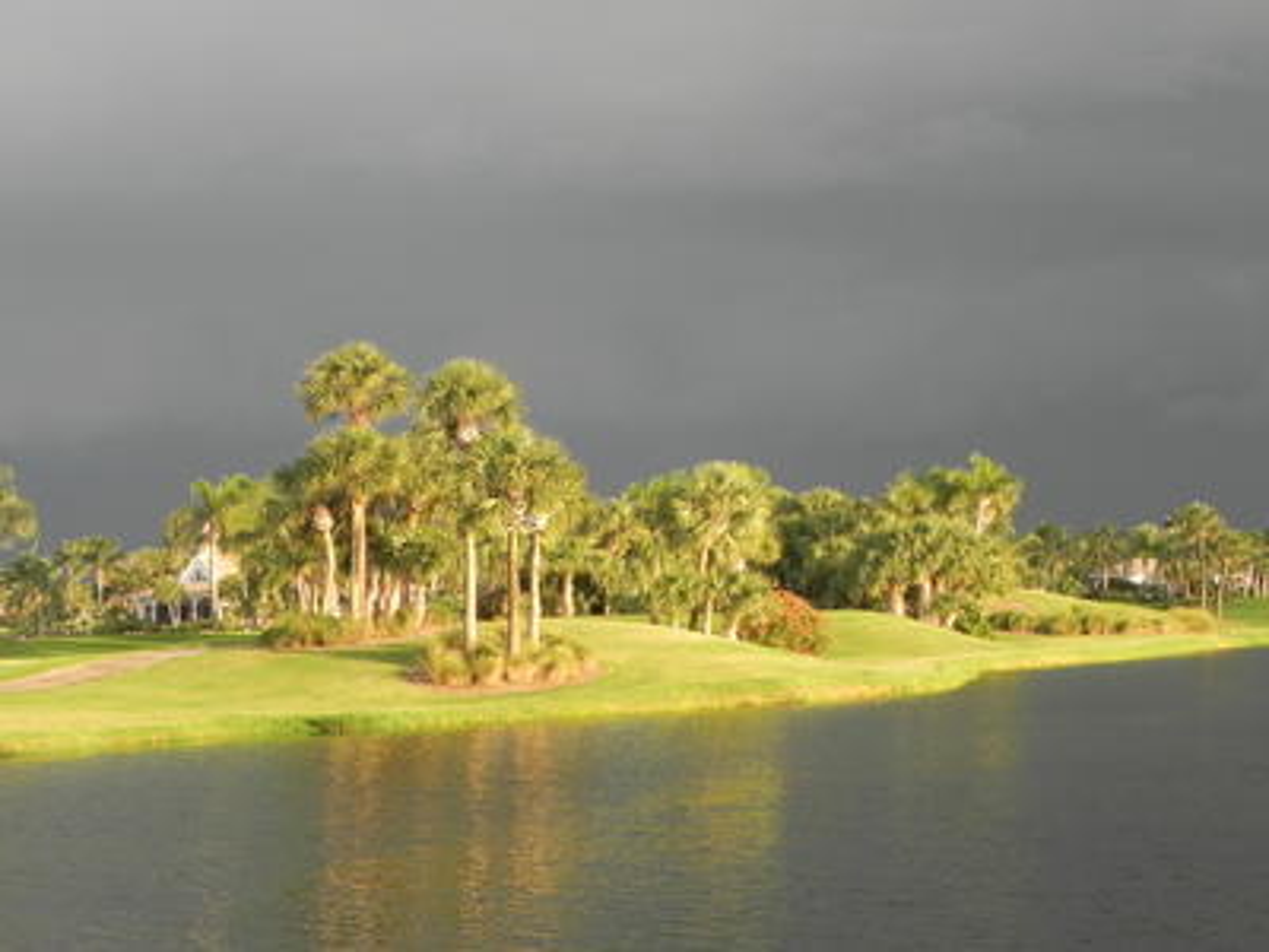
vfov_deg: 19.6
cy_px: 476
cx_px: 634
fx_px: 2749
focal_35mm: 75
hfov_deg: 26.0
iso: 160
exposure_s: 1/180
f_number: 4.5
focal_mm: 13.4
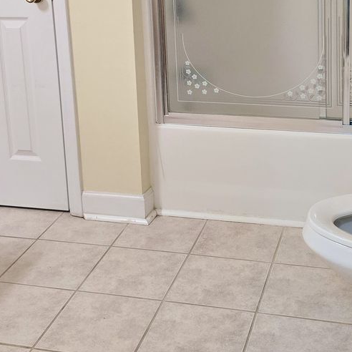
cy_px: 23
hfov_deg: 27.7
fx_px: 713
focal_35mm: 62
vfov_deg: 26.6
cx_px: 188
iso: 320
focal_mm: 6.3
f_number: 1.7
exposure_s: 1/120
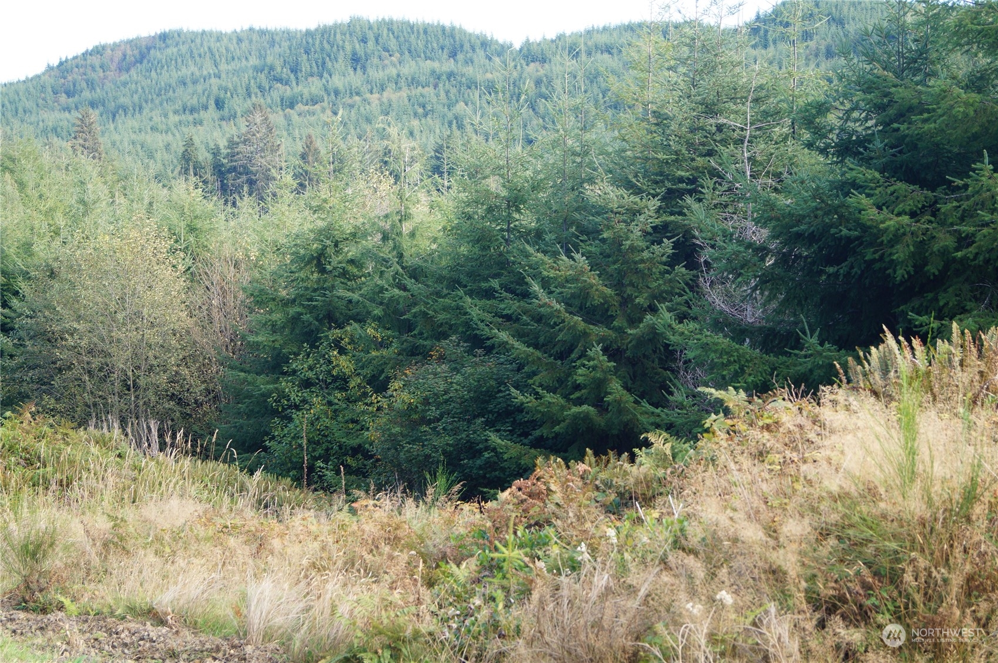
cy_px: 332
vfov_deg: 25.7
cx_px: 499
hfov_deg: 37.9
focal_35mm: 52
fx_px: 1454
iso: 100
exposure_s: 1/60
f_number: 5.6
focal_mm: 35
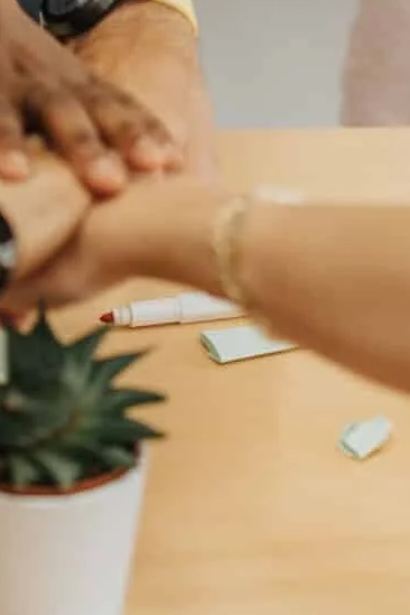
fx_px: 3980
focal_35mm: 233
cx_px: 102
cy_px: -179
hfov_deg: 5.9
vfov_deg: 8.7
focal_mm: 50
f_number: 1.4
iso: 100
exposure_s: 1/125
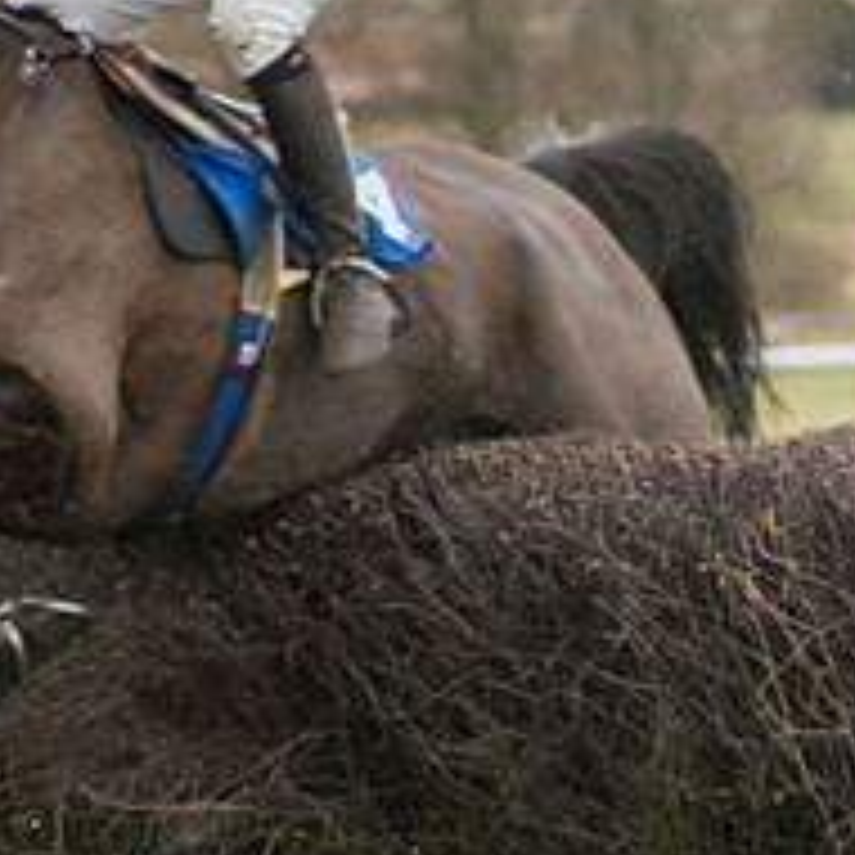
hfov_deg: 5.8
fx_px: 8216
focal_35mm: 294
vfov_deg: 6.0
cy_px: 340
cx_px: -1032
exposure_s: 1/1000
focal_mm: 70
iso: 400
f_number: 2.8
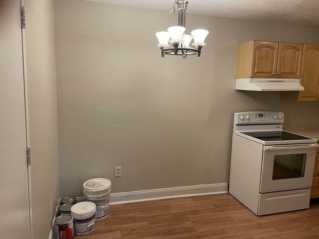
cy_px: 120
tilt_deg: -7.0
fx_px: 240
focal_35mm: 26
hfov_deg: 67.3
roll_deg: -1.9
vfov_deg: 53.1
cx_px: 160
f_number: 1.6
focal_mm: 4.2
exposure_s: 1/60
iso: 125
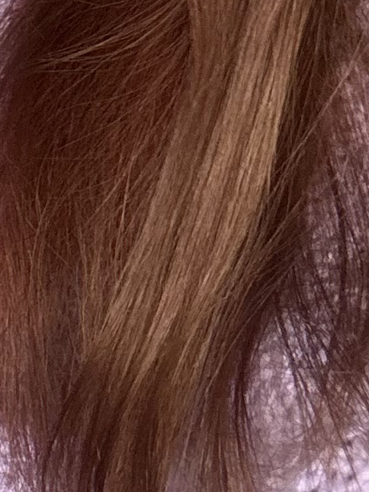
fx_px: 1776
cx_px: -76
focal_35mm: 125
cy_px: -319
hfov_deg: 11.6
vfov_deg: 14.4
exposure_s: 1/46
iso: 100
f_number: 1.9
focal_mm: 2.69
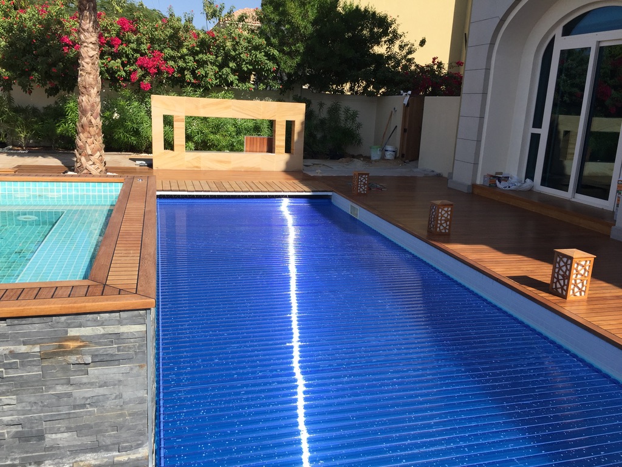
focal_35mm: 29
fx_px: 521
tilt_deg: -12.4
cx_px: 311
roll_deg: -3.6
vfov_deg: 48.2
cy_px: 234
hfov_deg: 61.7
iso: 32
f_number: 2.2
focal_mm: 4.15
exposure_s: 1/1980
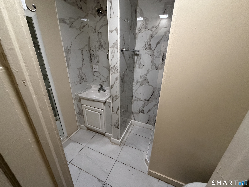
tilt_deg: -21.5
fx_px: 101
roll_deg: -0.8
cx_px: 124
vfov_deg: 85.7
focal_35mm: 14
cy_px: 94
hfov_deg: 102.1
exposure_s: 1/60
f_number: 2.2
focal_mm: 2.22
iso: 640
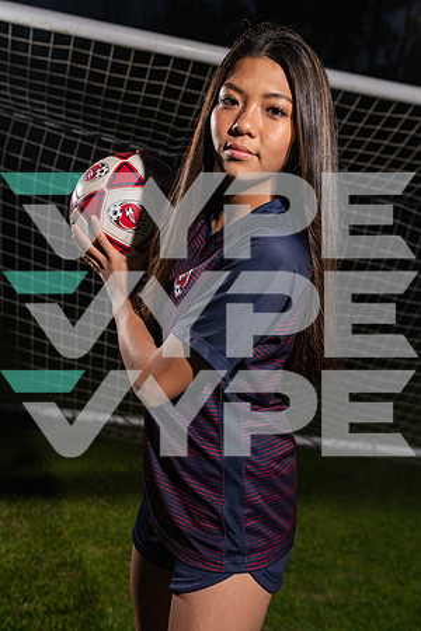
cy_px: 316
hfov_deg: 31.9
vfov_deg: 46.4
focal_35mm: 42
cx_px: 210
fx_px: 737
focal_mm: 42
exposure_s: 1/250
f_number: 5.6
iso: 100
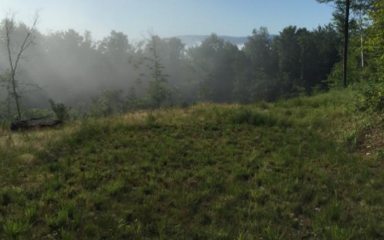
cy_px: 101
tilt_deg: -6.1
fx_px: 481
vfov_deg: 27.9
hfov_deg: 43.5
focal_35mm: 46
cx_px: 188
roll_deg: -0.3
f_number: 2.2
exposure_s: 1/4405
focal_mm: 4.15
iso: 32
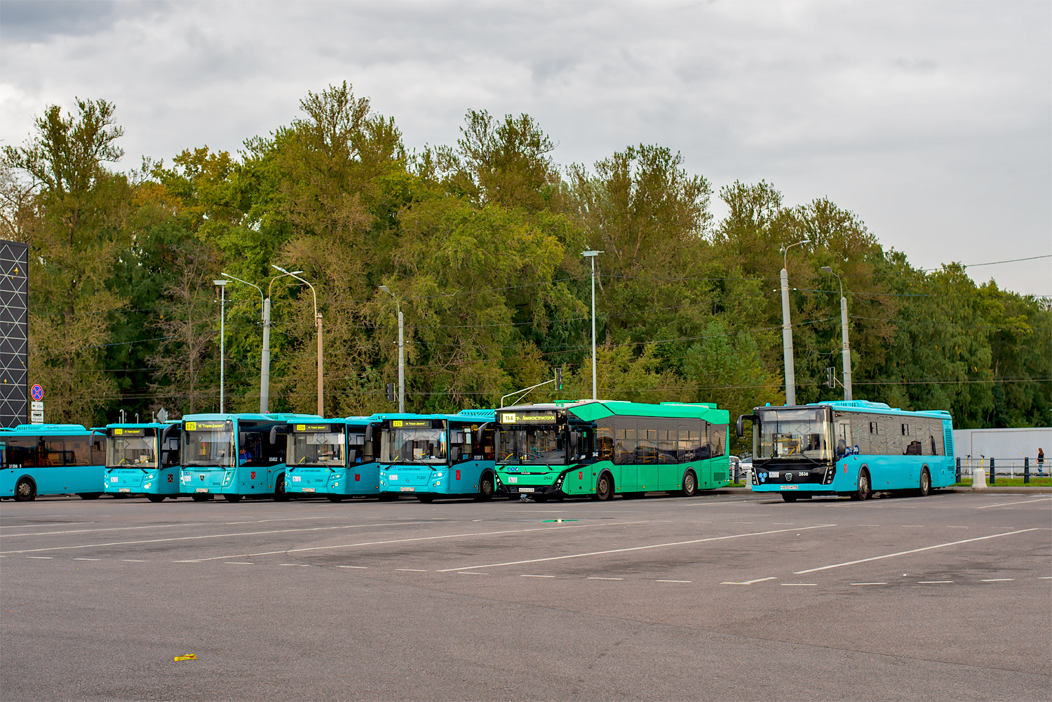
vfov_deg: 27.0
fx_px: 1461
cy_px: 351
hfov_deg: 39.6
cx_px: 526
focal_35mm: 50
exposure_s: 1/100
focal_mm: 50
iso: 200
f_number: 5.6
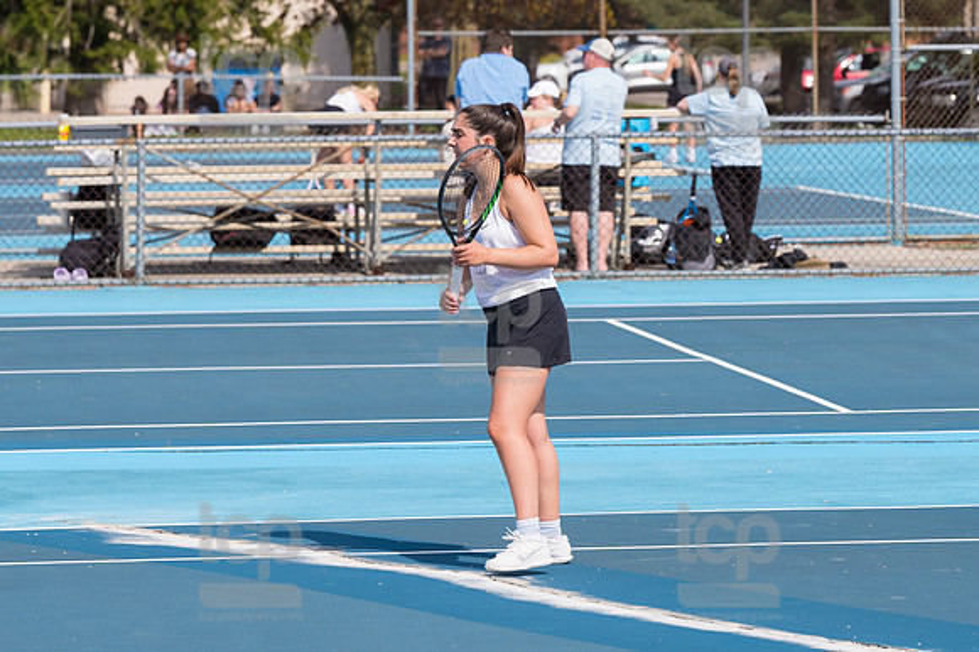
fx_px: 5490
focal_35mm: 202
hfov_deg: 10.2
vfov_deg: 6.8
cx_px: 490
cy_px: 326
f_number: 5.6
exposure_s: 1/1600
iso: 320
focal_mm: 135
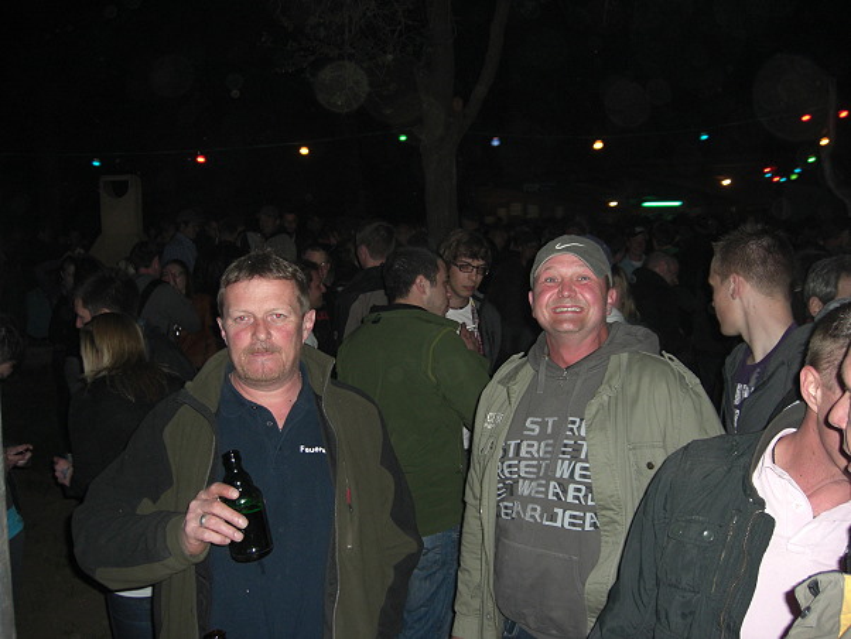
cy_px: 320
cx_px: 426
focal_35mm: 38
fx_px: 935
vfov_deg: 37.7
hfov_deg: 49.0
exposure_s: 1/60
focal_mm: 7.9
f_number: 2.8
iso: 200
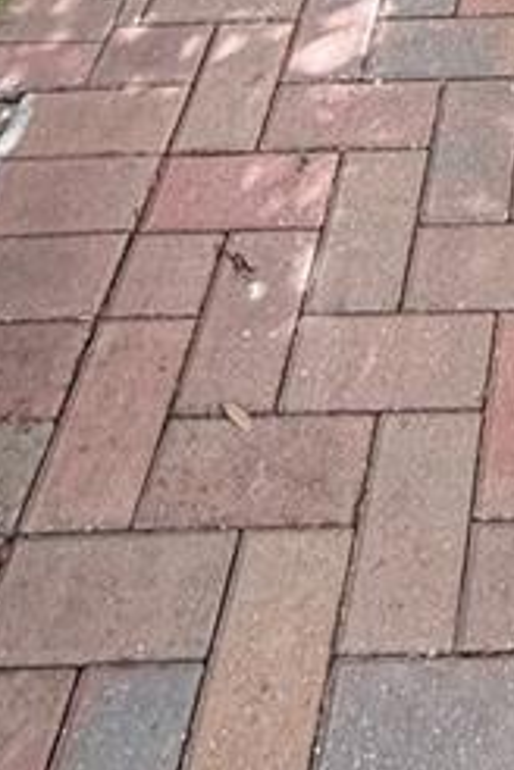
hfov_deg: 17.5
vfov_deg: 15.5
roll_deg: -0.7
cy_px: -1049
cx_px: 737
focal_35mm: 71
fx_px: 1520
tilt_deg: -1.2
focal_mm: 2.22
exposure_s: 1/218
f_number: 2.2
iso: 64
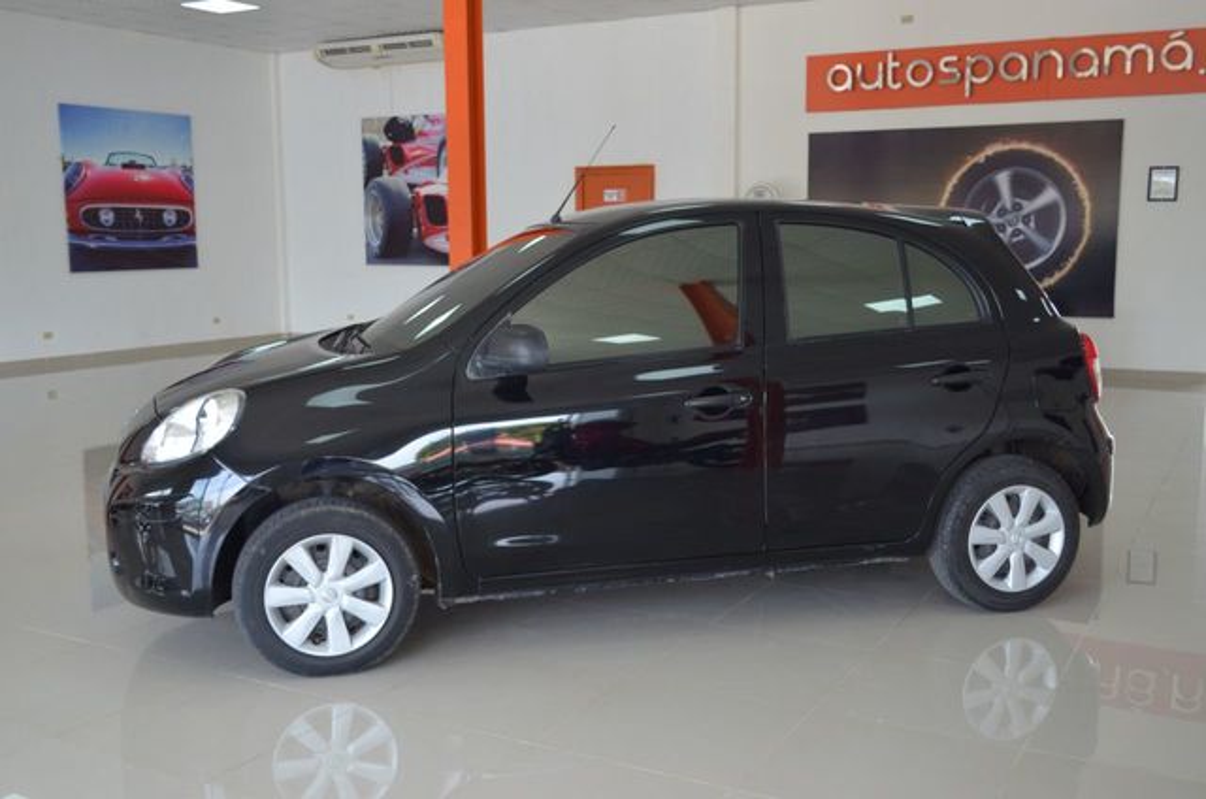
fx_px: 1204
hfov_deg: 53.2
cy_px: 400
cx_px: 603
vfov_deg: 36.7
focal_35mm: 36
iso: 500
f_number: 4
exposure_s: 1/160
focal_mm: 24
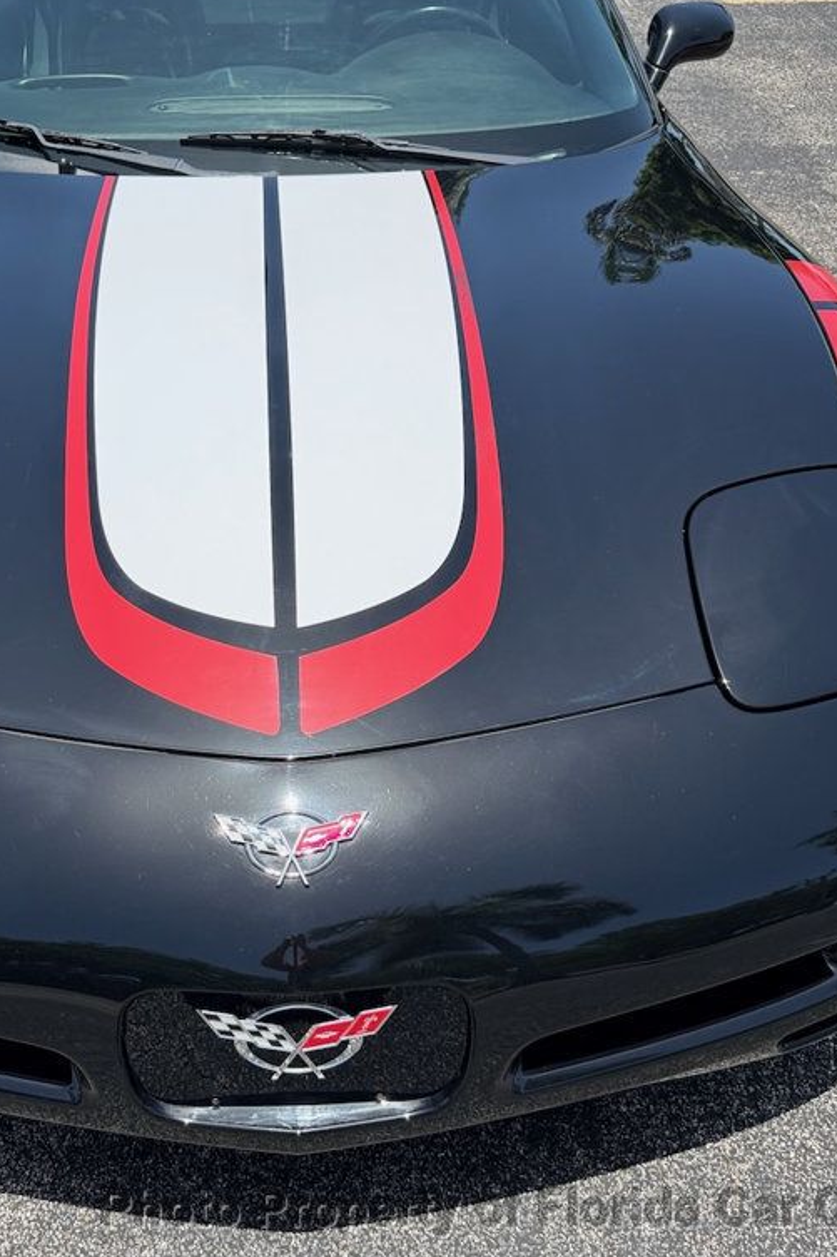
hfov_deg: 38.5
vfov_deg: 55.8
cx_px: 286
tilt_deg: -38.6
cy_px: 623
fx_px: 1186
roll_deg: -0.8
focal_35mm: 34
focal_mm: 6.76
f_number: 1.78
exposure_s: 1/3953
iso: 100
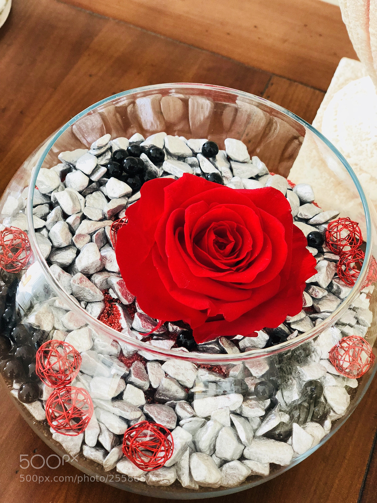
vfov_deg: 36.8
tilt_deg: -53.8
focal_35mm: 52
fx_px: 755
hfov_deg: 28.0
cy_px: 252
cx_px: 188
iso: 100
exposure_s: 1/40
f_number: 2.4
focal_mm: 6
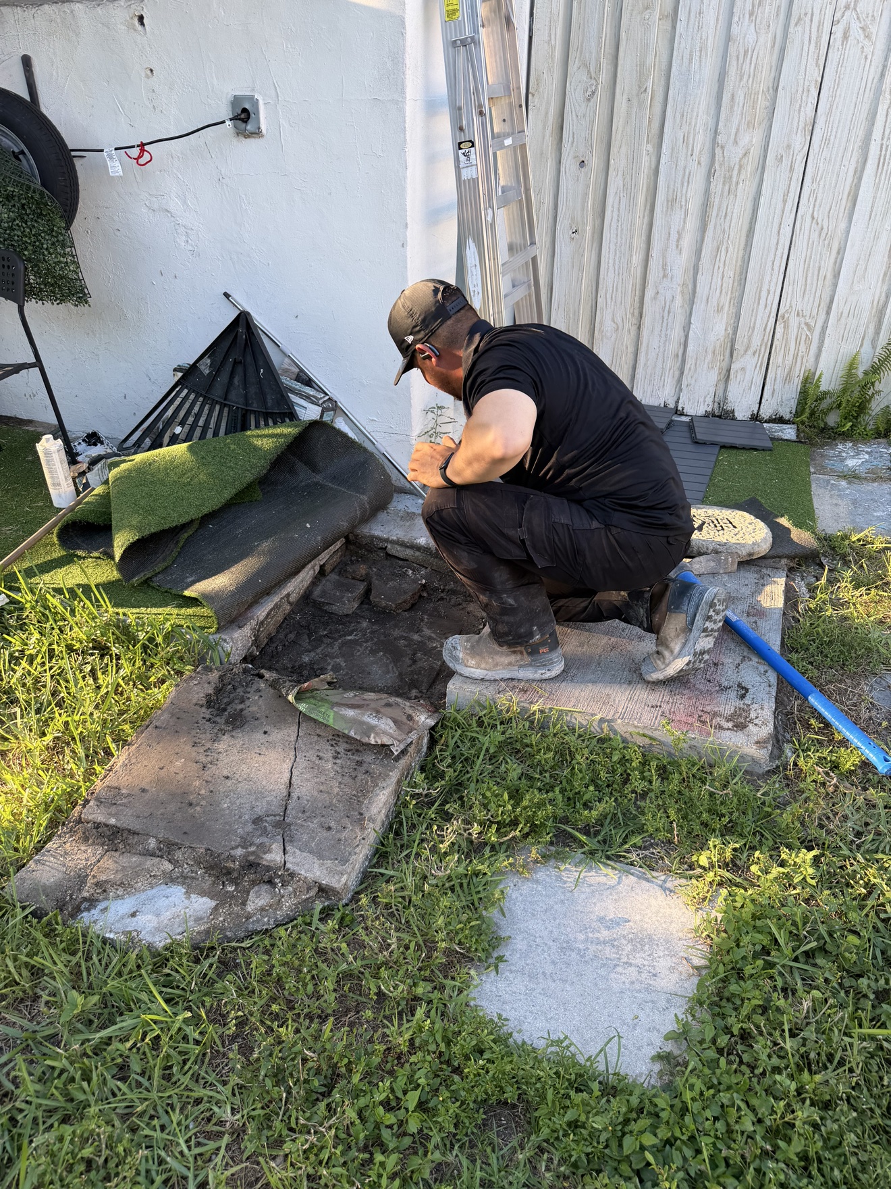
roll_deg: +2.6
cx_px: 446
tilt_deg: -31.7
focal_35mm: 24
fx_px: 824
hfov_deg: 56.8
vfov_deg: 71.6
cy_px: 594
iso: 80
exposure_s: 1/290
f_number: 1.78
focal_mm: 6.76
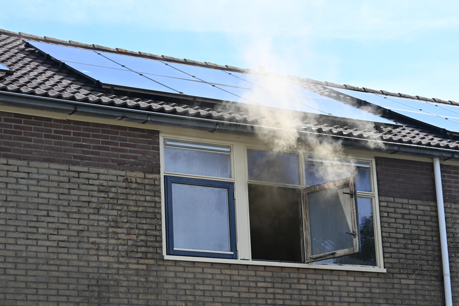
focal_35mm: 83
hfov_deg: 24.4
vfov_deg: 16.4
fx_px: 1058
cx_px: 276
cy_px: 197
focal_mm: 58
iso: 100
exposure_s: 1/250
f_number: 5.6
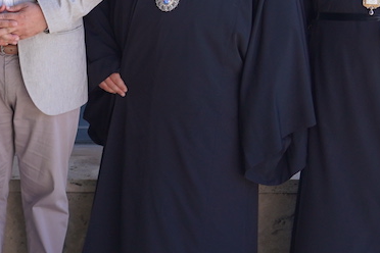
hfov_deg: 15.2
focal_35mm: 124
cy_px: 82
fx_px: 1309
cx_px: -203
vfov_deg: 11.0
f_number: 4
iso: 125
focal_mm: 24
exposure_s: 1/160
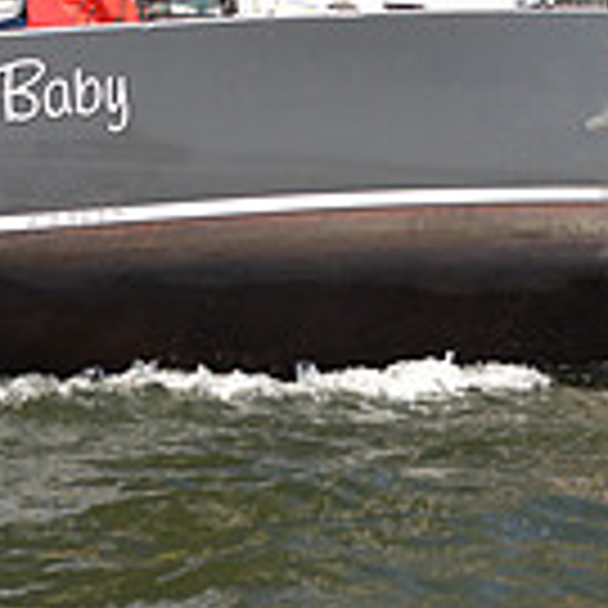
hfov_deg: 6.8
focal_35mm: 256
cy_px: -29
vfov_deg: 6.8
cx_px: 360
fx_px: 5087
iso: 250
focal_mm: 70
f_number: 3.2
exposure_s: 1/1000
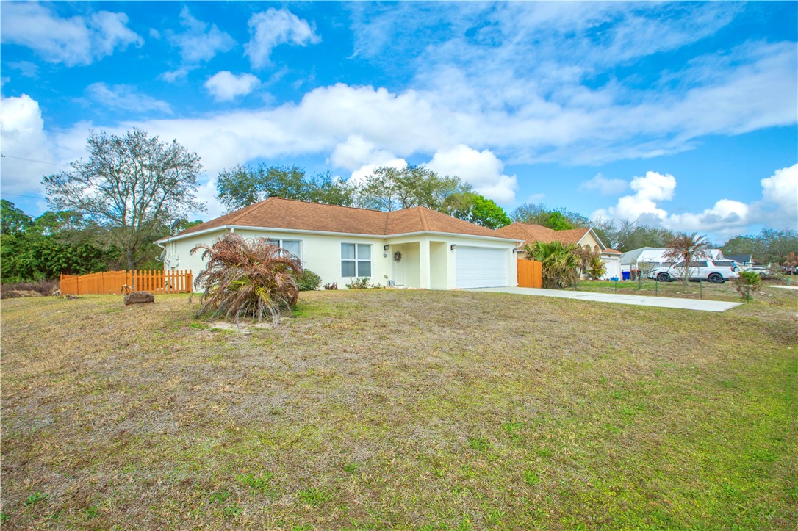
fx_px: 399
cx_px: 399
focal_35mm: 18
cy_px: 266
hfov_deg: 90.0
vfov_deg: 67.3
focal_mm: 12
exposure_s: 1/500
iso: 200
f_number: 8
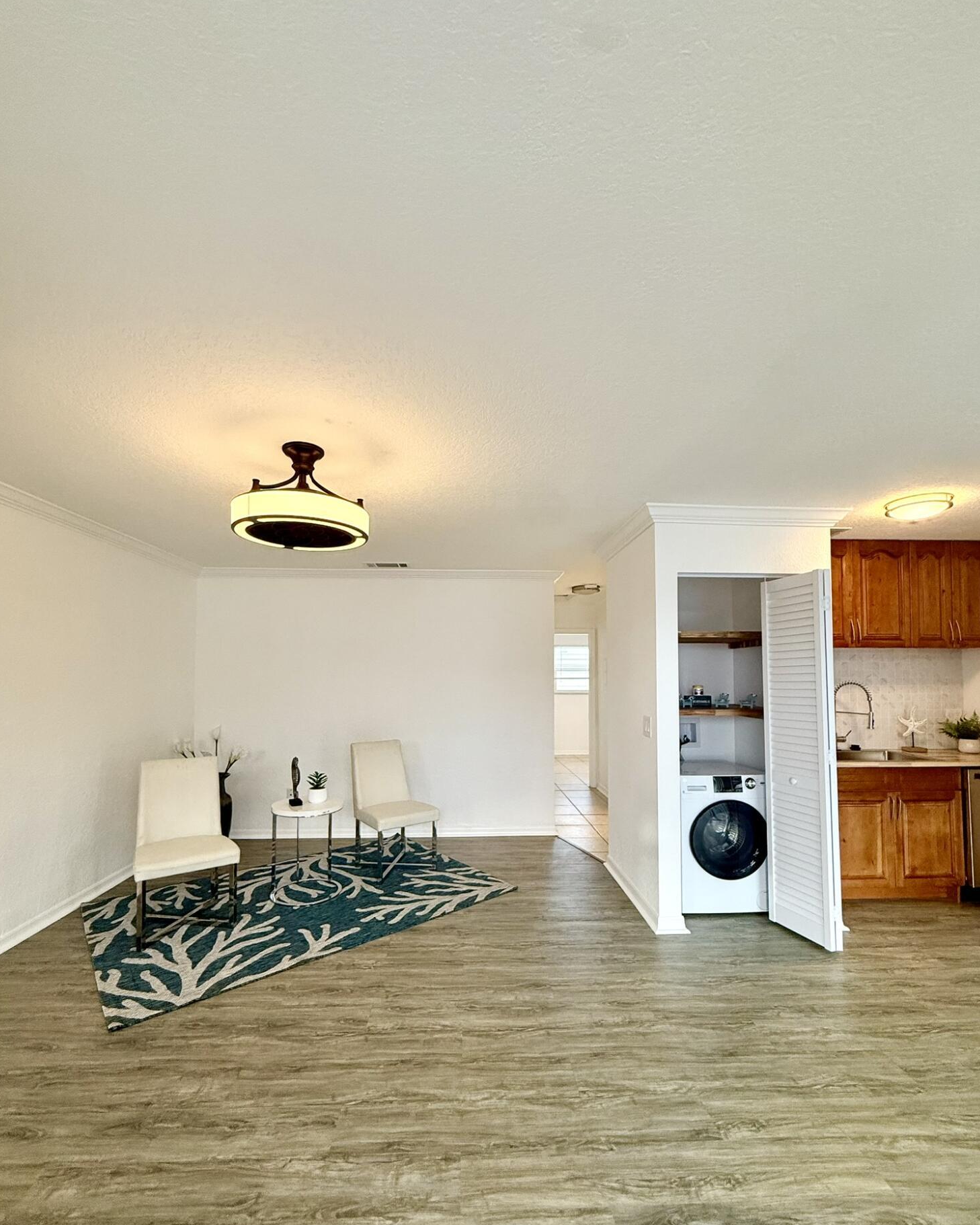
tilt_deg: +2.8
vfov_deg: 96.6
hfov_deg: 84.0
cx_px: 487
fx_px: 544
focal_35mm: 15
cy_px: 665
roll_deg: -0.6
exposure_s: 1/120
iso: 250
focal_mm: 2.22
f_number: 2.2
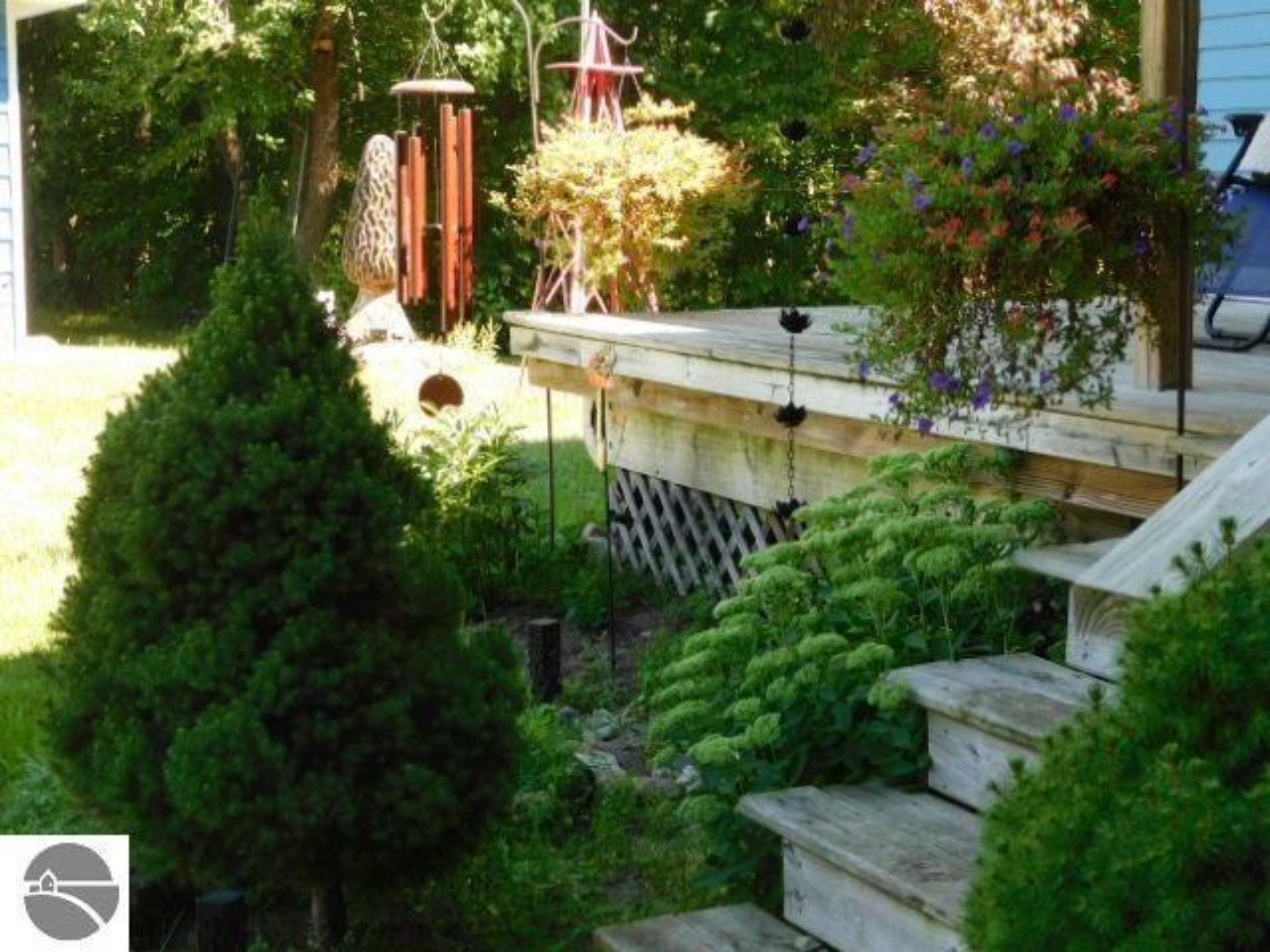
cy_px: 476
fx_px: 2421
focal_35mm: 66
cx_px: 635
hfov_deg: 29.4
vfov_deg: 22.3
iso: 125
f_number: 4.2
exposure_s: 1/80
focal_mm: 11.7
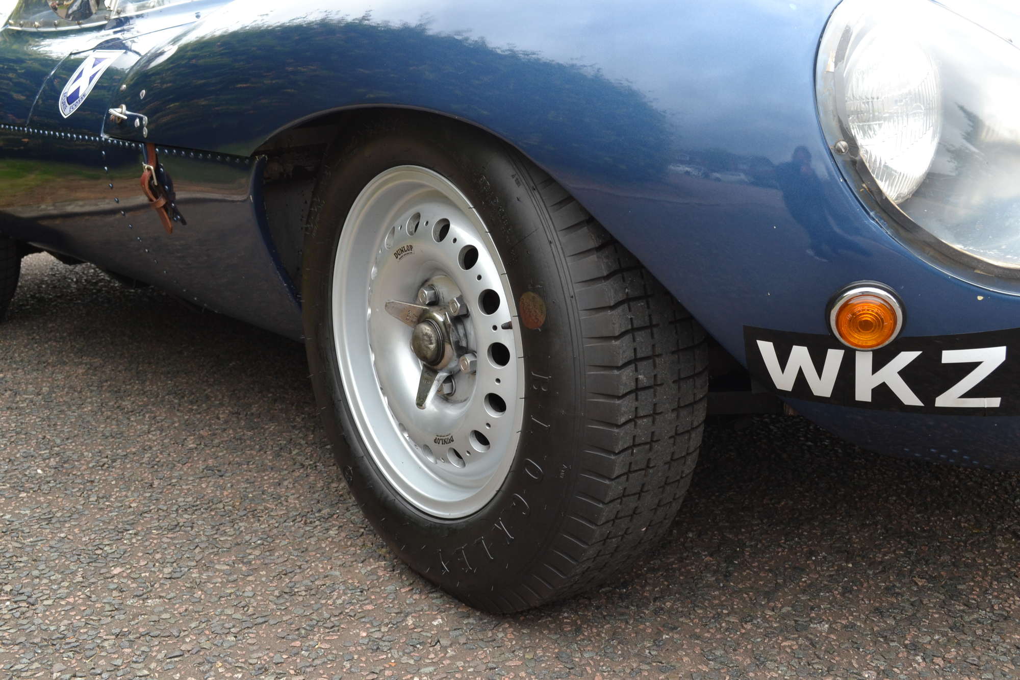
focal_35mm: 39
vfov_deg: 34.2
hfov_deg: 49.6
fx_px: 1105
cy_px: 340
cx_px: 510
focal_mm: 26
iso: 400
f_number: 7.1
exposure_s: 1/160
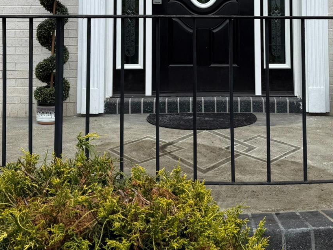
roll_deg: +0.1
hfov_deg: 33.1
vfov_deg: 23.8
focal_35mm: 58
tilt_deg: +3.3
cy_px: -17
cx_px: 200
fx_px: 558
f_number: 1.78
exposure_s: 1/3021
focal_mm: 6.76
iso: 80
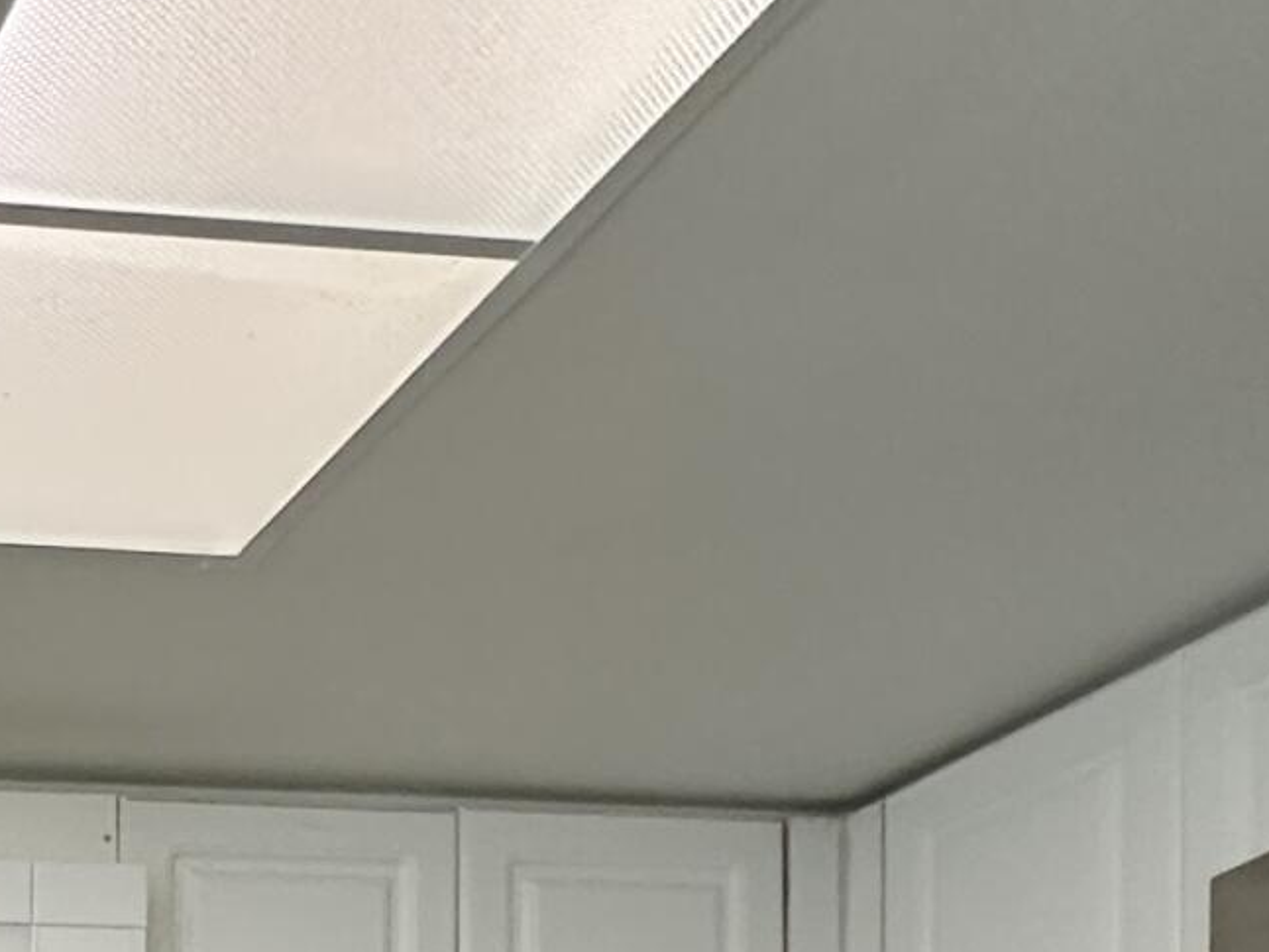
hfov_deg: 24.2
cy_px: 1674
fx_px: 2384
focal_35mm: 65
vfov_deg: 18.2
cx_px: -568
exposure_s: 1/60
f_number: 2.2
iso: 200
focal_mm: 2.22
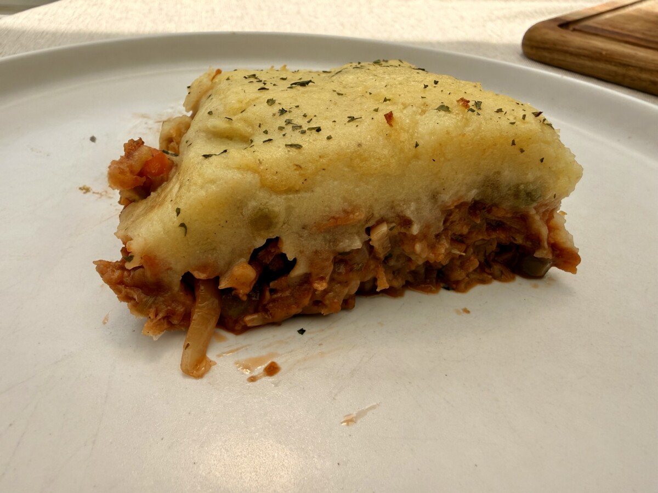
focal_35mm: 24
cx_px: 329
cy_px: 246
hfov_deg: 71.6
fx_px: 456
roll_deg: -2.7
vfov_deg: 56.8
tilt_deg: -38.6
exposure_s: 1/1486
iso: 40
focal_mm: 2.22
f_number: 2.2
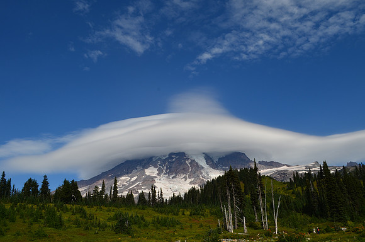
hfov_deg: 62.0
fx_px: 303
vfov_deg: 43.4
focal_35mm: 30
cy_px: 121
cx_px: 182
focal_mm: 20
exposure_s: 1/200
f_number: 13
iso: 100
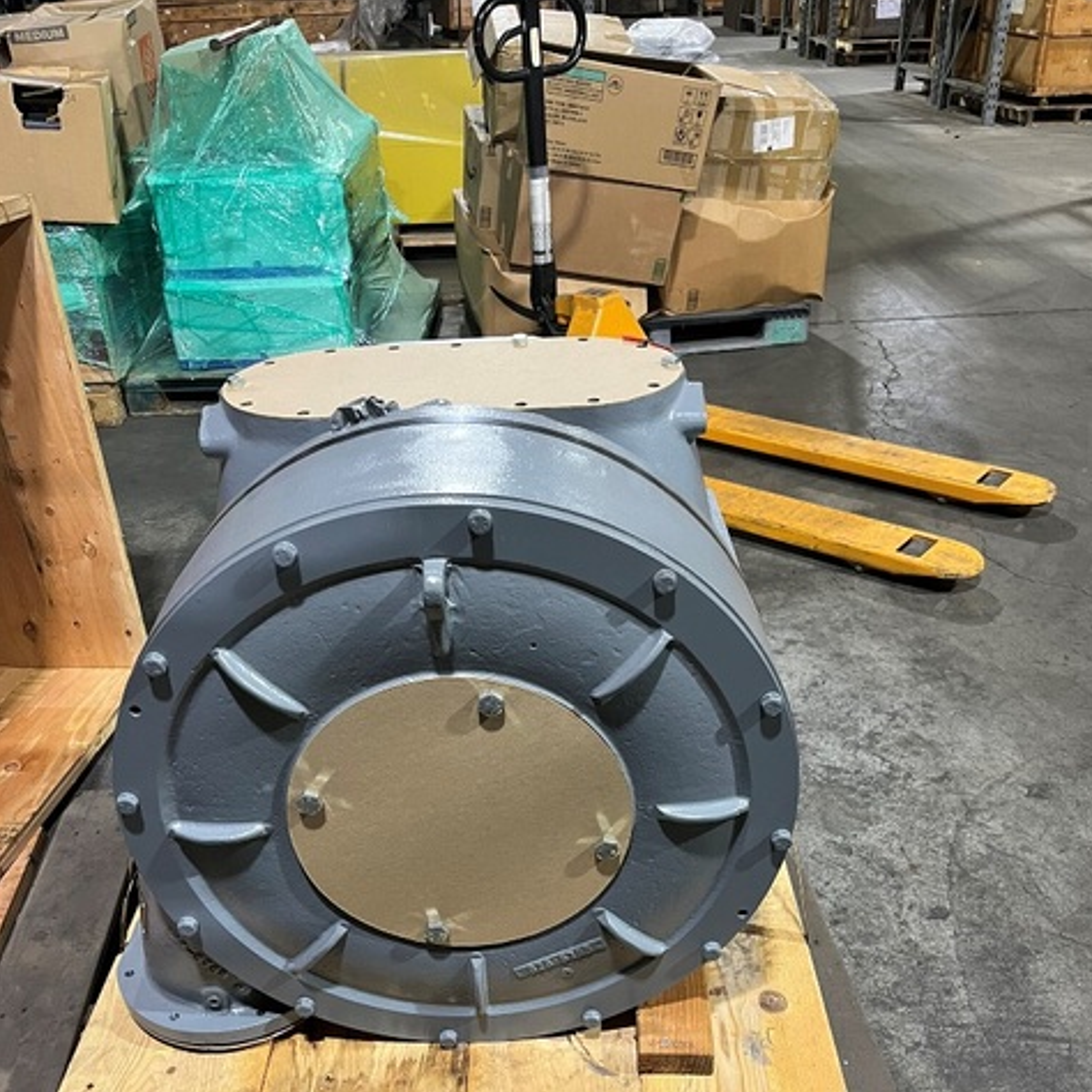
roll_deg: +2.9
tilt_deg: -34.6
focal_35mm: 31
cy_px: 726
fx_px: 1106
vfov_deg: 51.6
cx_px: 551
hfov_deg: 52.5
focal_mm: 5.1
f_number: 1.6
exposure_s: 1/60
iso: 200
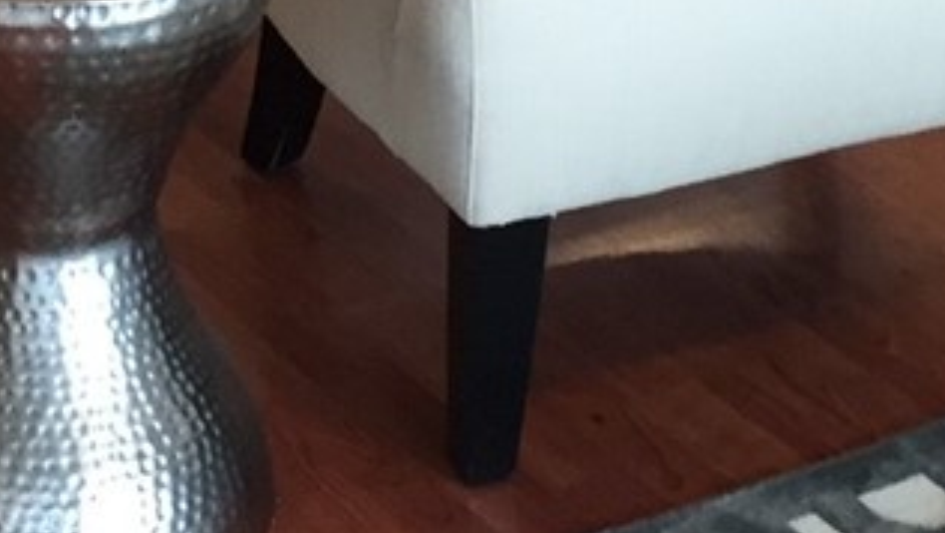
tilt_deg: -12.2
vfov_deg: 6.9
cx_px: 200
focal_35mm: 160
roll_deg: -1.1
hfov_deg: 13.4
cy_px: -967
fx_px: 4011
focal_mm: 4.15
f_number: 2.2
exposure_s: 1/30
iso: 80
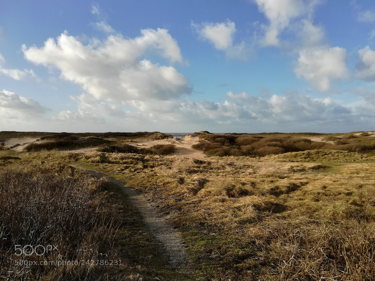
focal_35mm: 26
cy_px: 140
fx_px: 282
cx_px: 188
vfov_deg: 53.1
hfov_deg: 67.3
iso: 50
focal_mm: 3.83
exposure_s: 1/674
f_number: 2.2
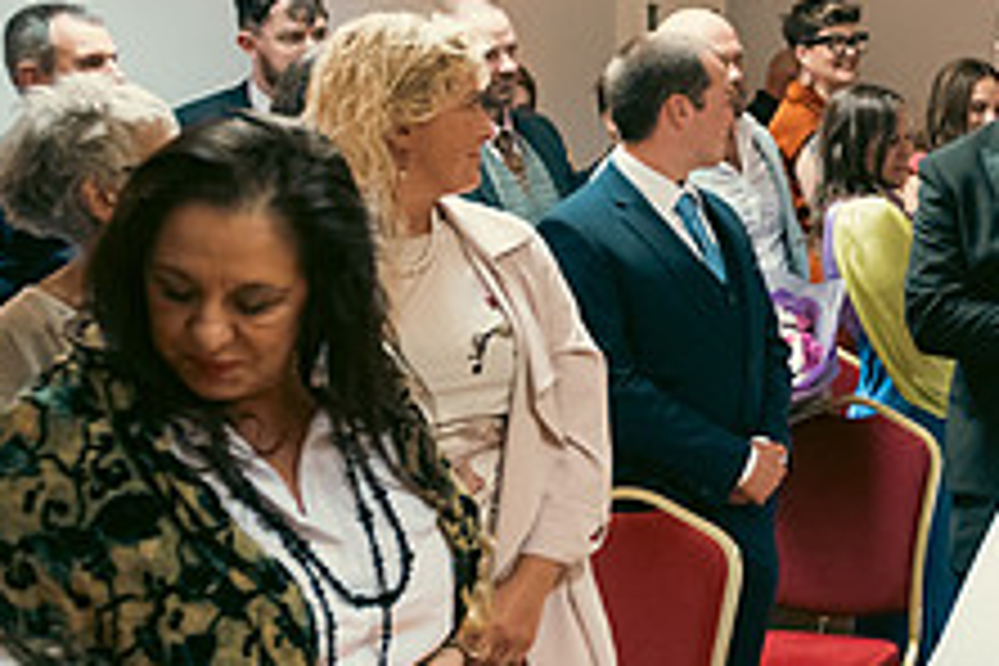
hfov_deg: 27.0
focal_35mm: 66
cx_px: 1202
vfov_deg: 20.6
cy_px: 358
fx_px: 1831
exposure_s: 1/160
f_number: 3.5
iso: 1000
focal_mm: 24
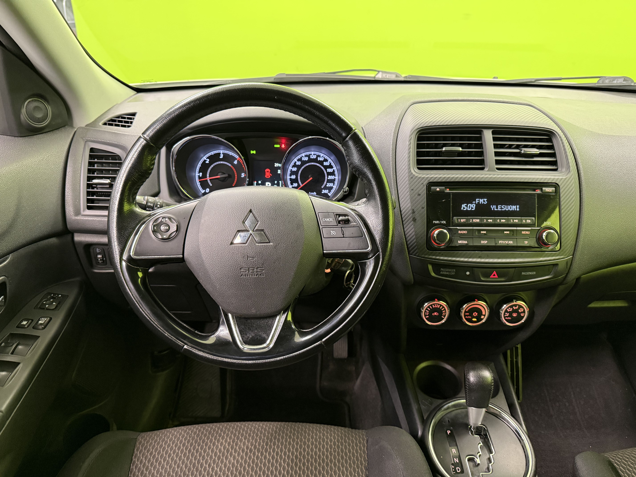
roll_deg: -0.4
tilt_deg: -26.2
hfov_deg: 71.6
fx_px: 441
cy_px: 238
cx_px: 318
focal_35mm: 24
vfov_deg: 56.8
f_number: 1.78
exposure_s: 1/50
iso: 500
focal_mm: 6.76
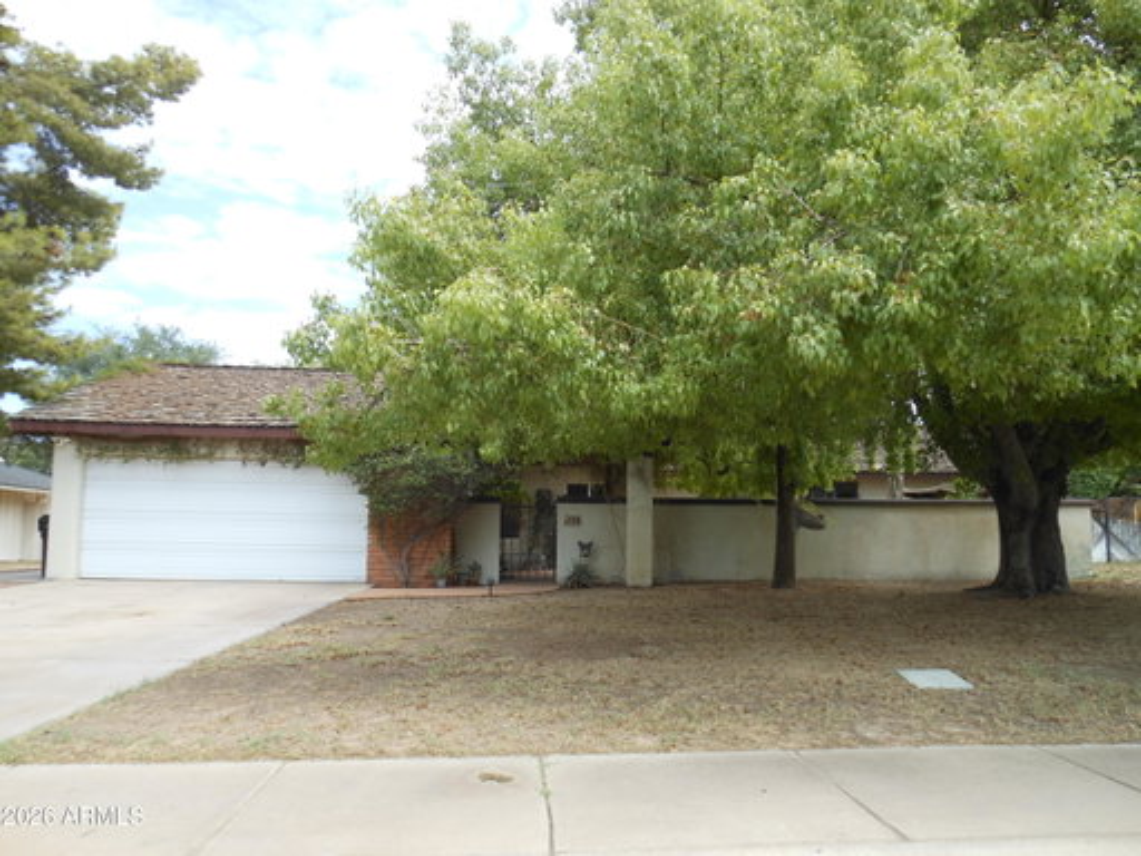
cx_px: 570
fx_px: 824
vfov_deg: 54.9
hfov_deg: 69.4
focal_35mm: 25
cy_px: 428
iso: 80
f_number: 3.2
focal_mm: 4.5
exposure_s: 1/400
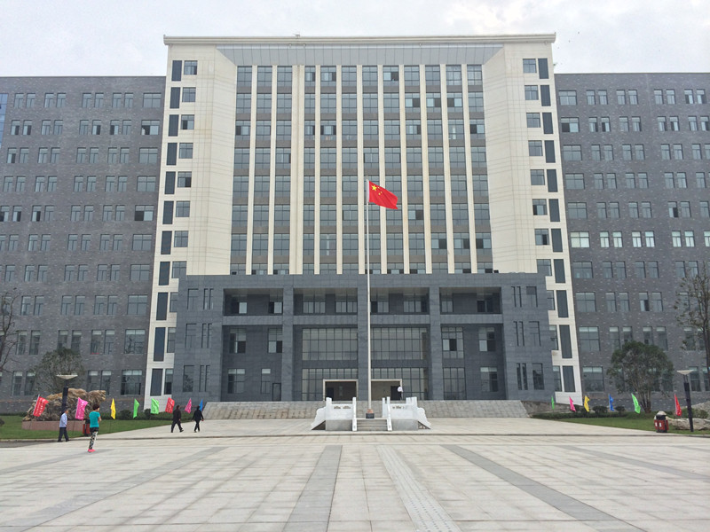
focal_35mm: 30
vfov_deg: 46.8
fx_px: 615
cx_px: 355
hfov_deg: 60.0
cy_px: 266
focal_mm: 4.12
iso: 32
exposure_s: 1/1053
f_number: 2.2
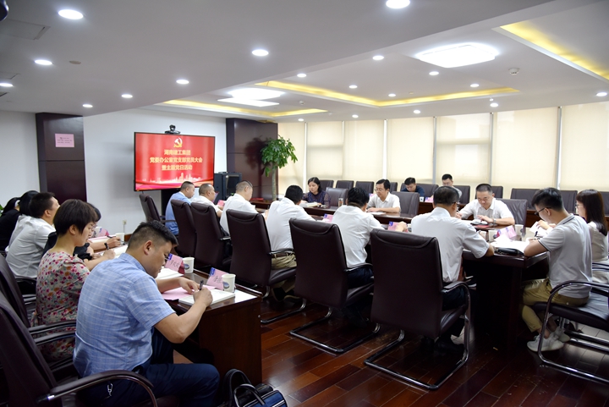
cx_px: 304
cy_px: 204
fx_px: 406
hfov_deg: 73.7
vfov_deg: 53.2
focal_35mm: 24
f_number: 4
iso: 1250
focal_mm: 24
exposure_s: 1/60
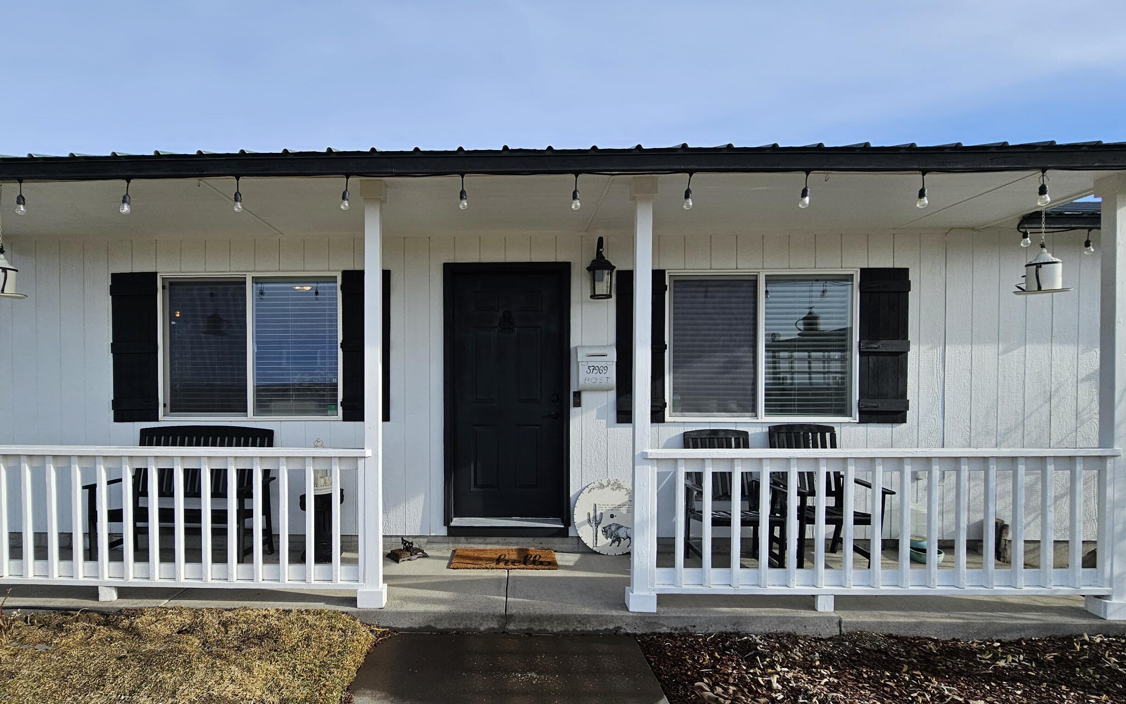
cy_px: 397
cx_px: 484
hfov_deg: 93.8
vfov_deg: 67.7
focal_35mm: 17
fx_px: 522
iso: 50
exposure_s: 1/1794
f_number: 2.2
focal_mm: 2.2
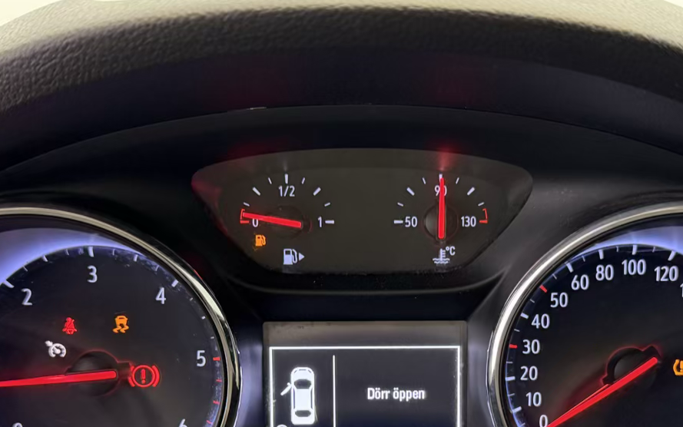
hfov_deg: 40.9
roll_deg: -0.7
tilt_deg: -21.7
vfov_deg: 26.0
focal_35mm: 49
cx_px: 394
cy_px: 328
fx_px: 912
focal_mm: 6.76
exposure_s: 1/60
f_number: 1.78
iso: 400
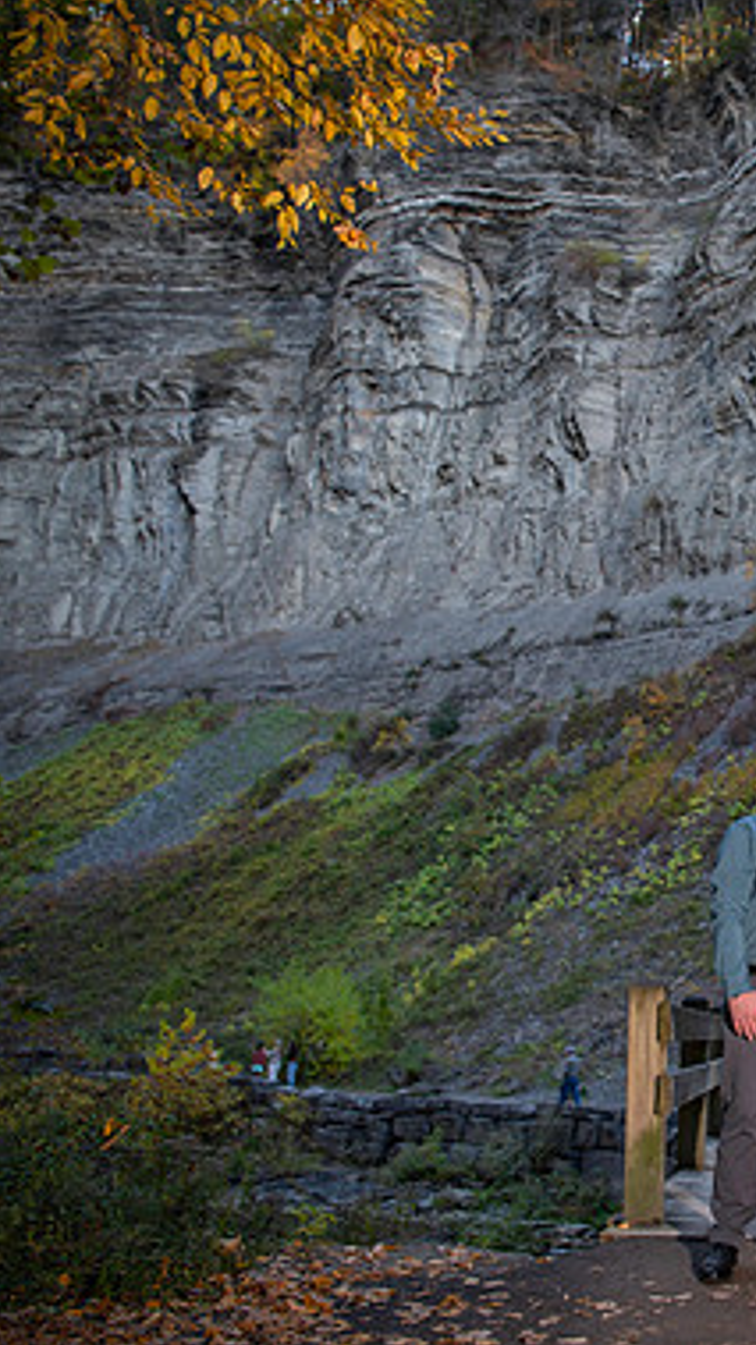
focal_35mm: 40
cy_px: 636
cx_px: 891
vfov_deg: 50.5
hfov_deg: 26.6
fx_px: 1426
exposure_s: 1/200
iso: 250
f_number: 2.8
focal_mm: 24
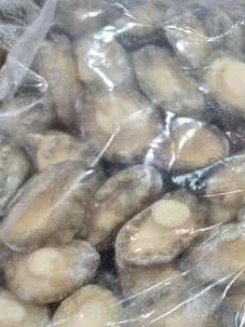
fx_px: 765
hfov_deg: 17.0
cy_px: 86
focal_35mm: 81
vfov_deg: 23.9
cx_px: 327
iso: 200
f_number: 1.44
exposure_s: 1/74.6
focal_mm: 6.68
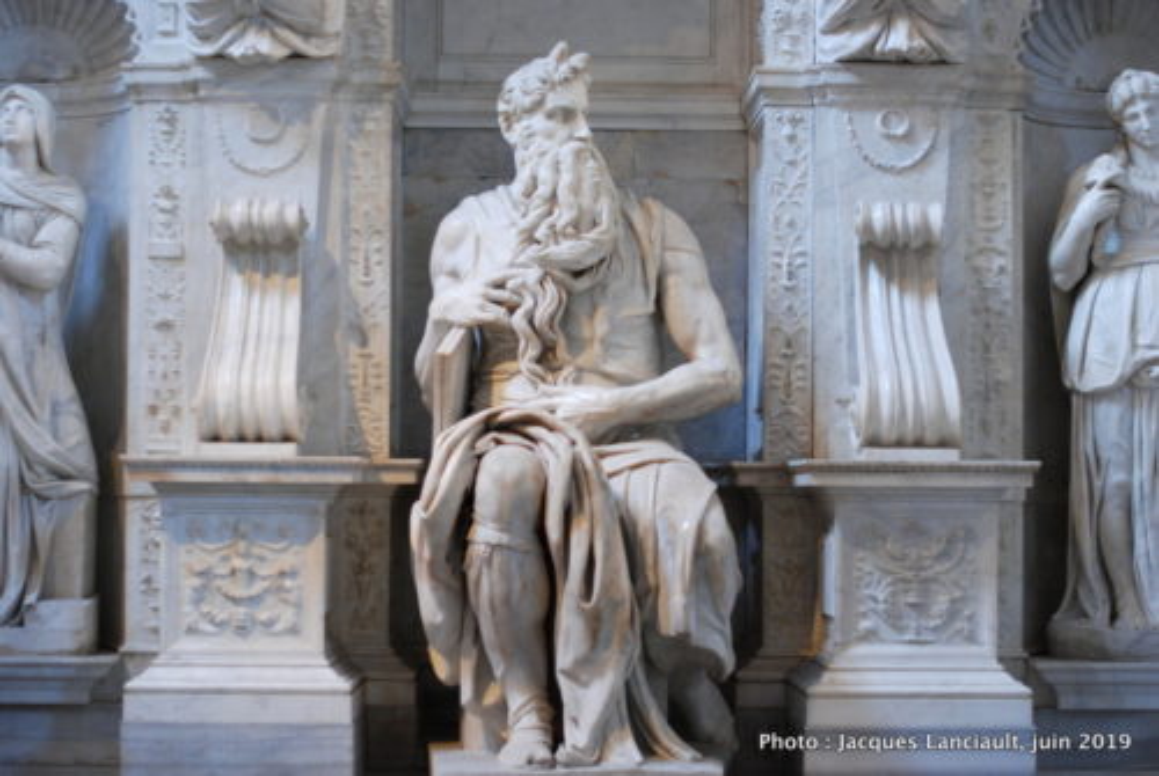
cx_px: 580
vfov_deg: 18.2
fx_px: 2418
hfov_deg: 27.0
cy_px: 388
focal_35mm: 75
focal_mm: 50
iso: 800
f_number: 2.2
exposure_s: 1/30
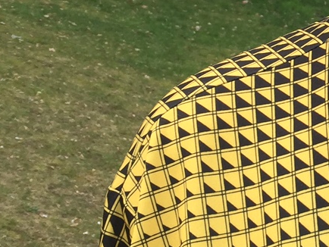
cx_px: 441
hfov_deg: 16.9
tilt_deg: -2.8
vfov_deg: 13.5
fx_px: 1037
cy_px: 15
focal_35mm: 109
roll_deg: +3.2
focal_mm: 4.15
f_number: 2.2
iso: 32
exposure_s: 1/173
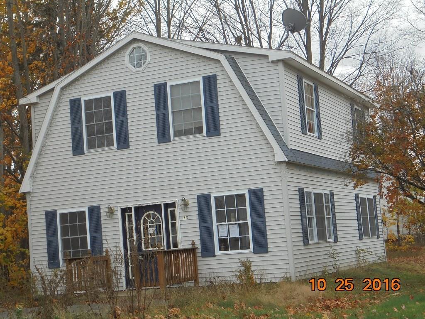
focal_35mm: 64
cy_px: 160
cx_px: 212
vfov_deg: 22.9
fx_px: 786
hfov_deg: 30.3
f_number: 5.6
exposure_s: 1/100
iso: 100
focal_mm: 11.5
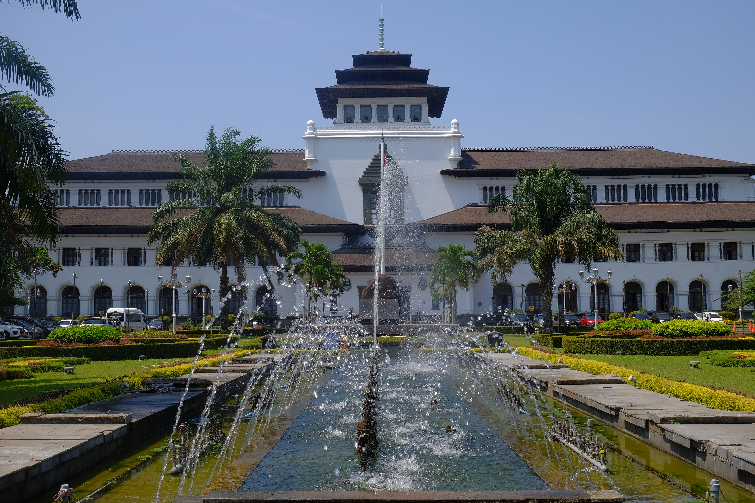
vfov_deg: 31.9
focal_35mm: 42
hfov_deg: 46.4
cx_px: 378
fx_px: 881
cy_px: 252
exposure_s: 1/210
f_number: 11
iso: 200
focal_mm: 27.7
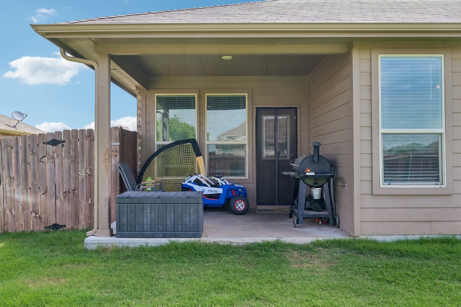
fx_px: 378
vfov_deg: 44.3
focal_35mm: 30
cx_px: 230
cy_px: 154
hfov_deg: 62.8
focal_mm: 29.5
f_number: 8
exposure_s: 1/250
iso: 400
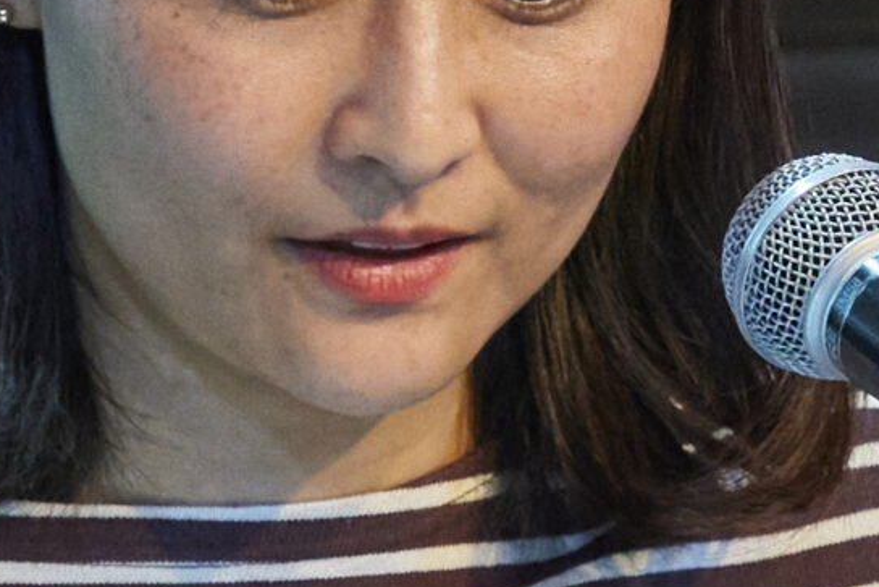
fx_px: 26400
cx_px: 609
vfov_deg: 1.3
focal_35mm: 1081
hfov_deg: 1.9
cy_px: 318
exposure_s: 1/125
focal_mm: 196
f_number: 6.3
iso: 6400
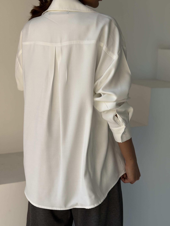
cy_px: 113
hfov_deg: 28.0
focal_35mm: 52
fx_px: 340
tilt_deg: -10.2
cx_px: 85
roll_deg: -1.8
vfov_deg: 36.8
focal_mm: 5.96
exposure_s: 1/801
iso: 40
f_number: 1.6
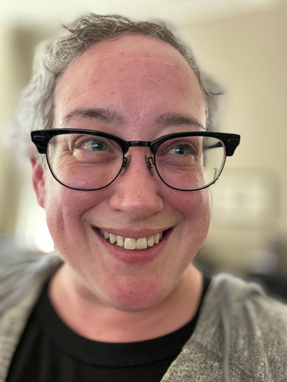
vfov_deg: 60.0
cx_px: 144
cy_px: 191
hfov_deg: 46.8
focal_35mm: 30
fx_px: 332
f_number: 1.9
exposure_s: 1/40
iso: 320
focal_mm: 2.69
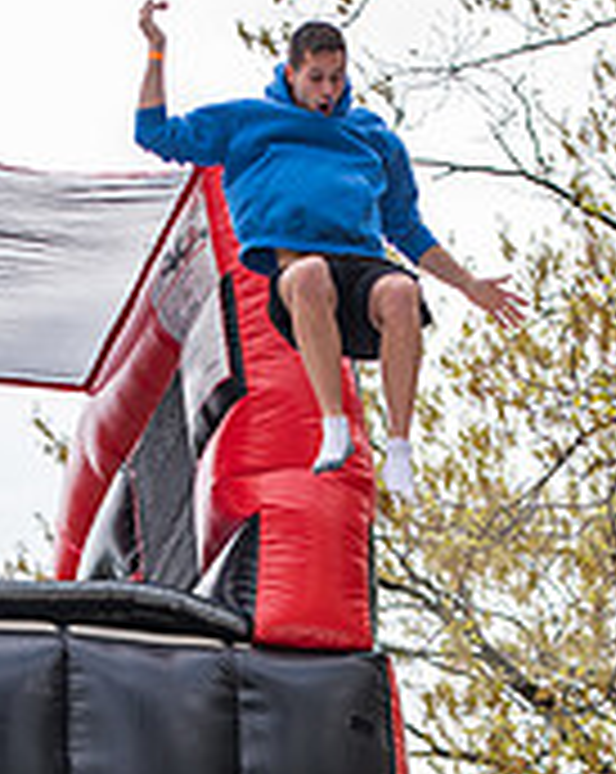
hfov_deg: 9.0
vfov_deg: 11.1
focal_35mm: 172
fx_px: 3930
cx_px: 333
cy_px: 770
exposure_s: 1/640
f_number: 3.5
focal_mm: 70
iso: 125
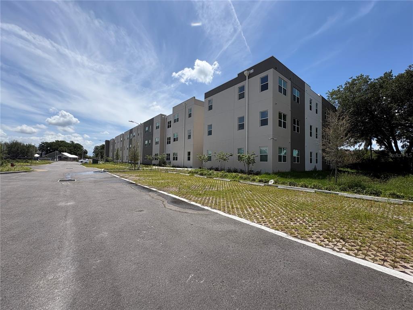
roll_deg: -0.4
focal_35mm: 14
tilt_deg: +2.8
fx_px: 167
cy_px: 155
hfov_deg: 102.1
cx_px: 206
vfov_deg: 85.7
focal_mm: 2.22
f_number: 2.2
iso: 50
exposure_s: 1/2208
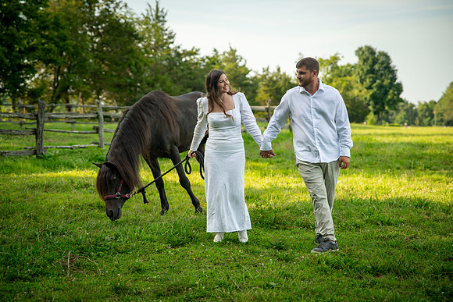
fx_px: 946
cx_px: 225
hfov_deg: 26.9
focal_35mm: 75
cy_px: 149
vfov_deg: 18.2
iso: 400
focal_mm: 68
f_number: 2.8
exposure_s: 1/2500
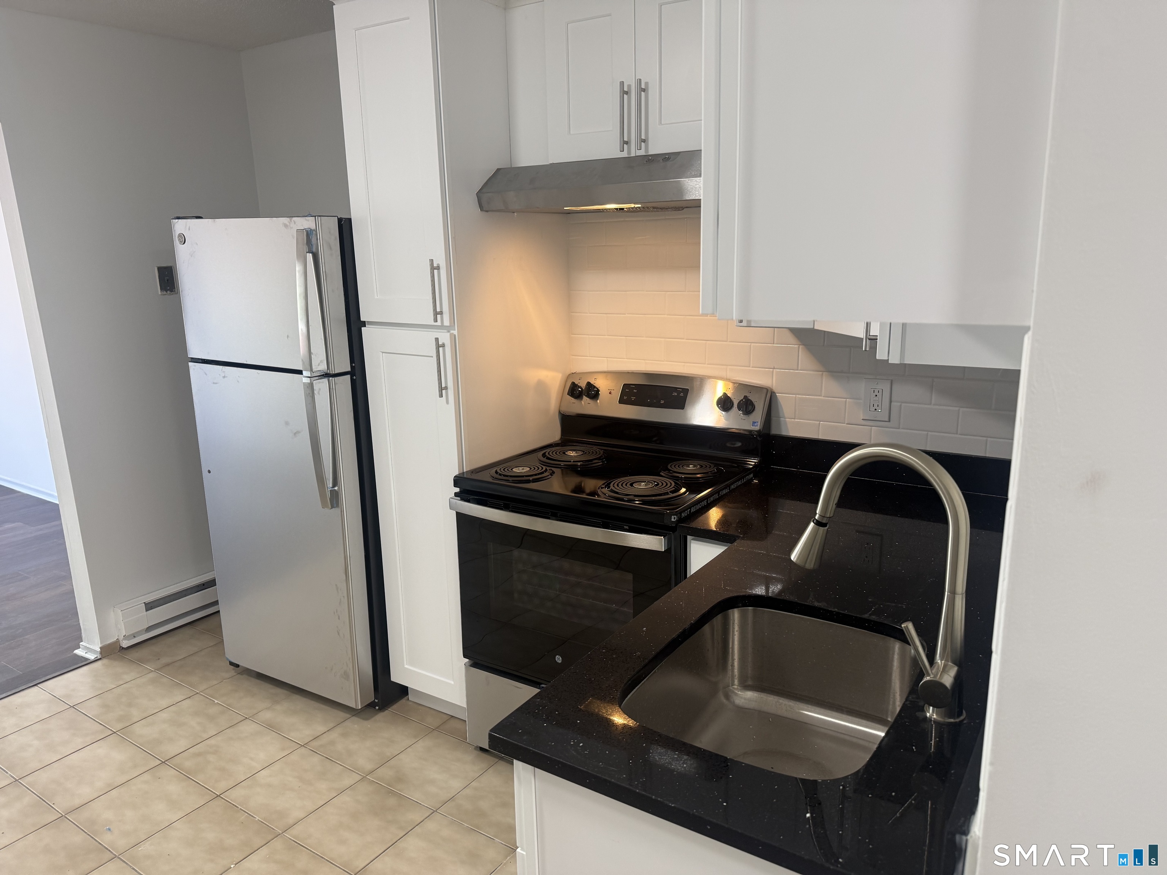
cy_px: 438
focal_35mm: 24
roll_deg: +1.8
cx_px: 584
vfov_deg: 56.8
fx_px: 809
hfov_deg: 71.6
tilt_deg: -13.5
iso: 160
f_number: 1.78
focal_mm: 6.76
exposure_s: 1/60
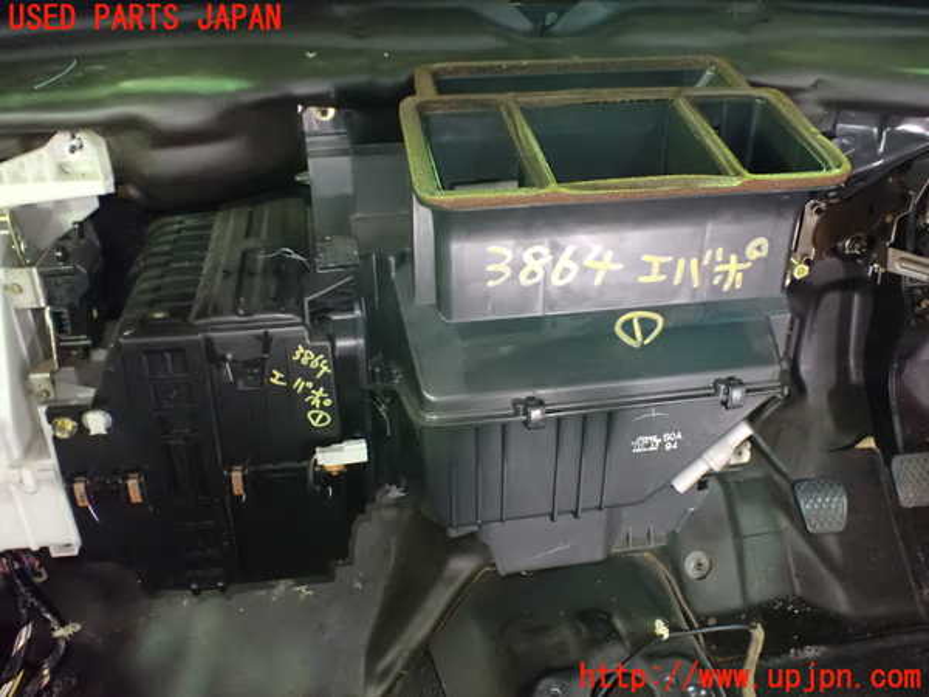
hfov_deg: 60.0
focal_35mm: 30
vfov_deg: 46.8
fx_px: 805
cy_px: 348
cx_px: 464
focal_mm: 5.4
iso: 1600
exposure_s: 1/30
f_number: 2.3
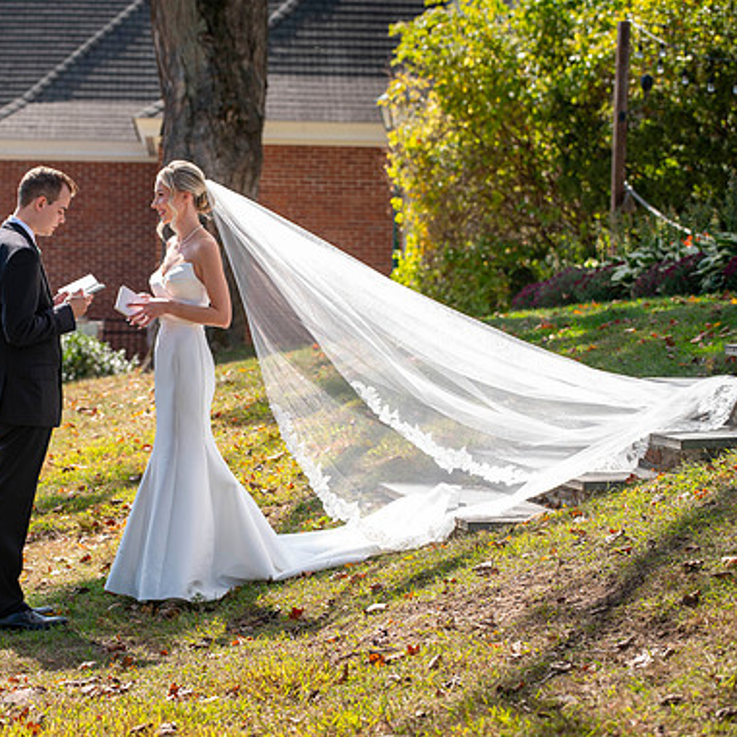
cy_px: 368
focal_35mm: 118
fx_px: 2842
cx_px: 192
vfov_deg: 14.8
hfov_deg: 14.7
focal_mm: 90
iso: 50
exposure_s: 1/250
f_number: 4
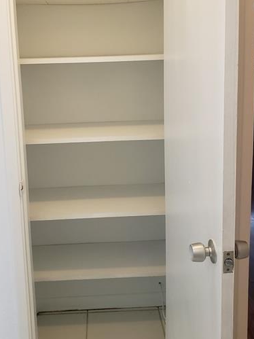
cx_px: 105
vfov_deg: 46.4
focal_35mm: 40
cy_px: 125
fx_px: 392
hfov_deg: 35.8
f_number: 2.4
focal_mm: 4.3
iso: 250
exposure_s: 1/60
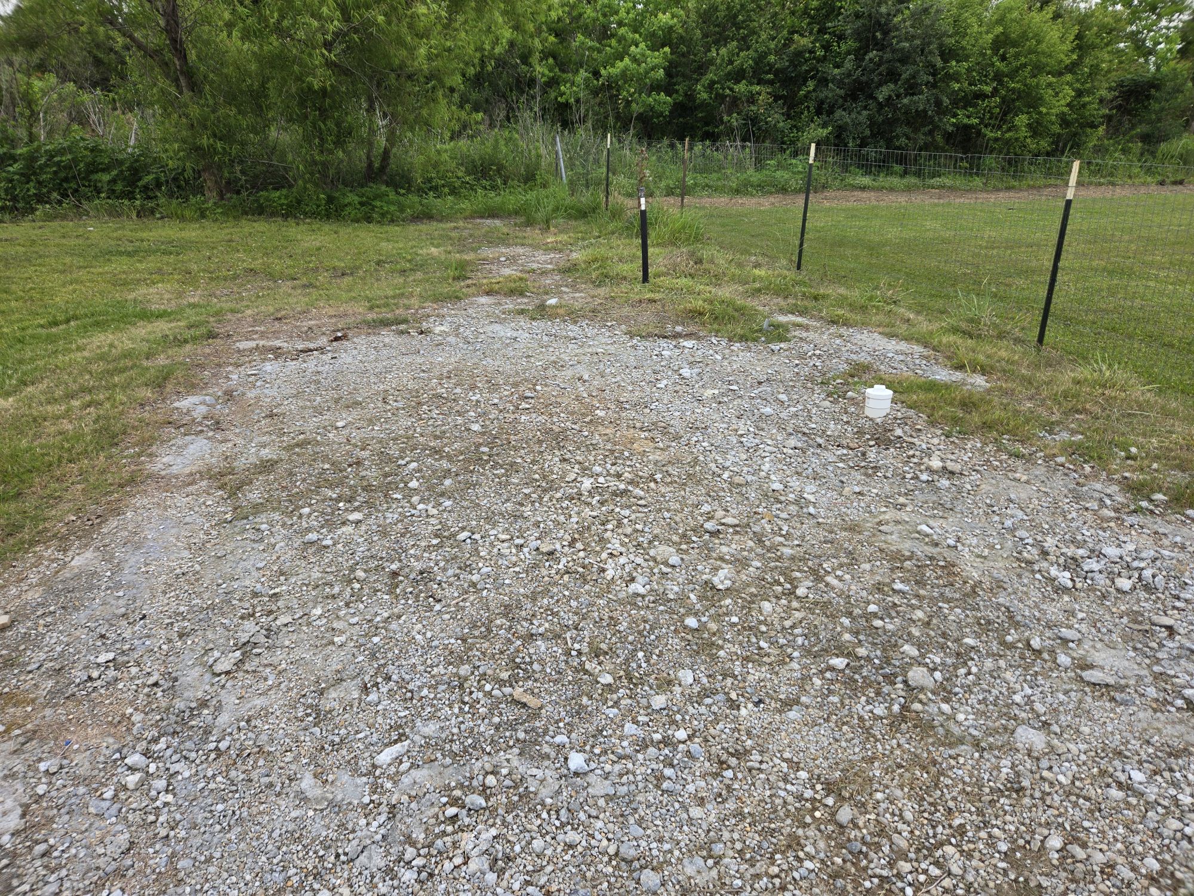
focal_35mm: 23
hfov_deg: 73.9
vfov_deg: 58.9
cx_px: 597
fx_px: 793
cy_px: 448
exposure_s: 1/864
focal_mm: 5.4
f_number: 1.8
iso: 25
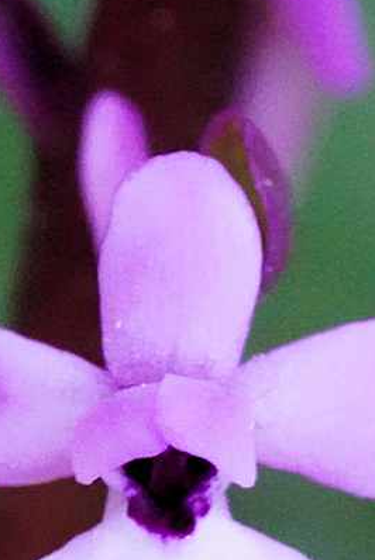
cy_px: 339
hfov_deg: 7.6
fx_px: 2823
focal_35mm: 181
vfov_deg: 11.3
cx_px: 180
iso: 25600
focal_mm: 90
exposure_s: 1/125
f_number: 16
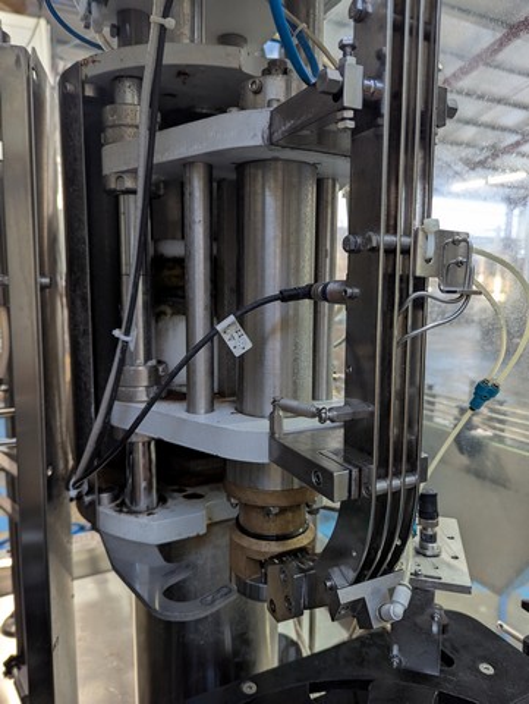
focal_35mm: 24
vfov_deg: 71.5
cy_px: 352
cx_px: 264
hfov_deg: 56.9
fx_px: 488
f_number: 1.85
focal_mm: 6.81
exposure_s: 1/23.8
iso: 156
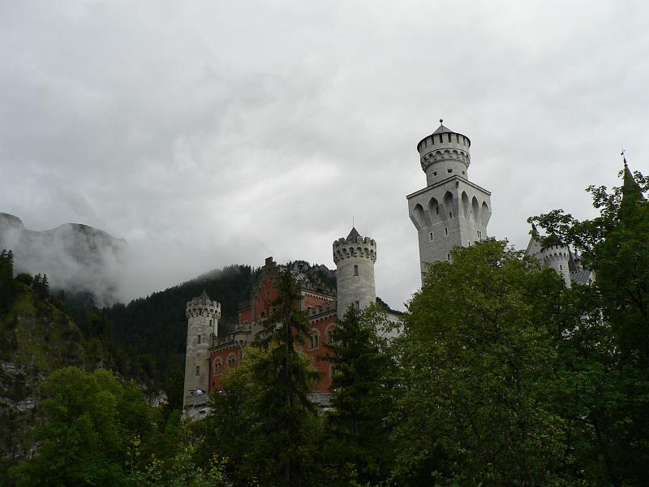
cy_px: 244
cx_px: 324
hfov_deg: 51.4
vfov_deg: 39.7
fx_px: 675
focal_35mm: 36
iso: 80
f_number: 4
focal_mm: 6
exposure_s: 1/320
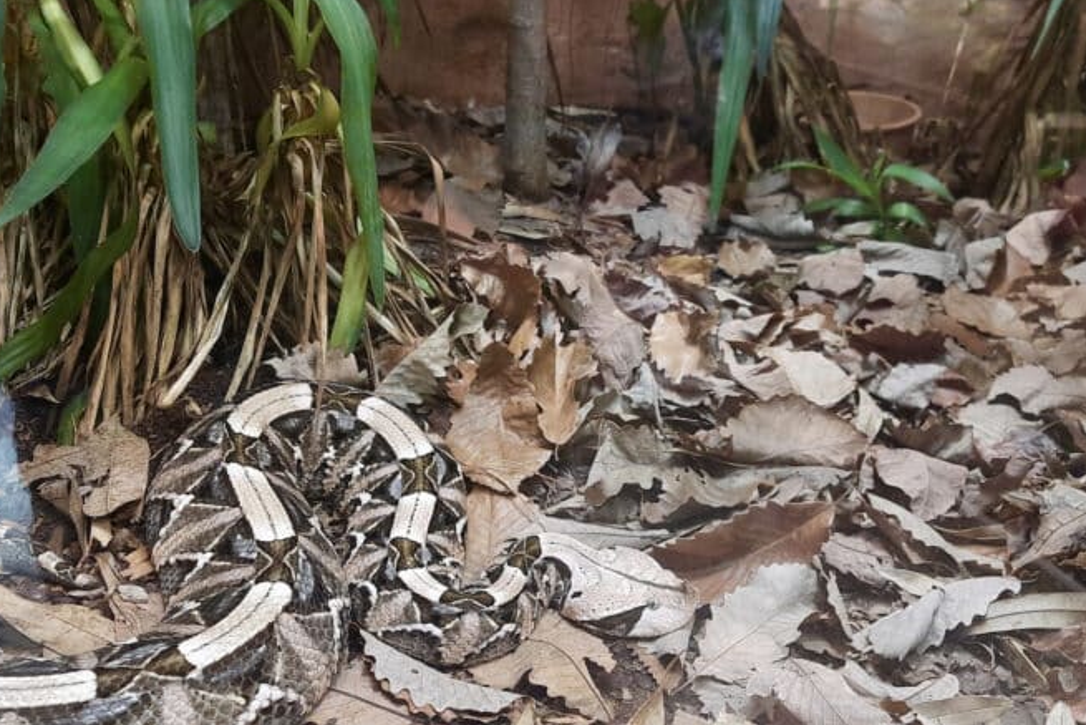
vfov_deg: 41.0
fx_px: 965
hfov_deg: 58.0
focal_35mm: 32
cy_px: 426
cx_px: 408
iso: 400
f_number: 1.8
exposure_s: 1/24
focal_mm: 5.23
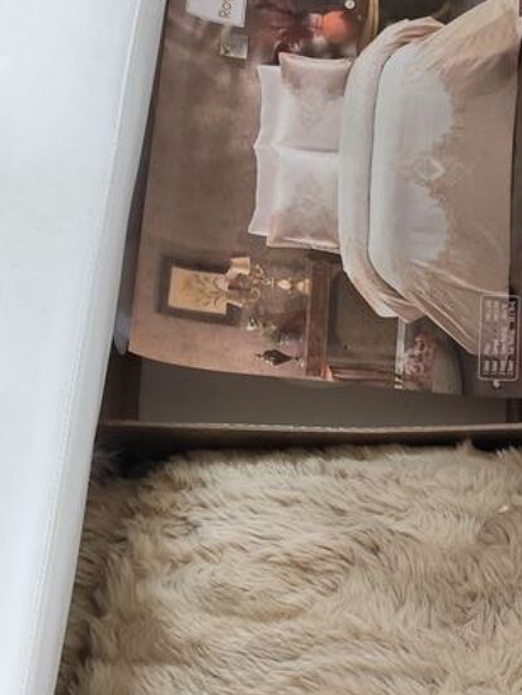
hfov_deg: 25.5
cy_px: 537
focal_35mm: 56
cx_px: 450
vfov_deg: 33.5
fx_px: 1125
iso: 800
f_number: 1.65
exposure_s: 1/50
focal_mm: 6.19
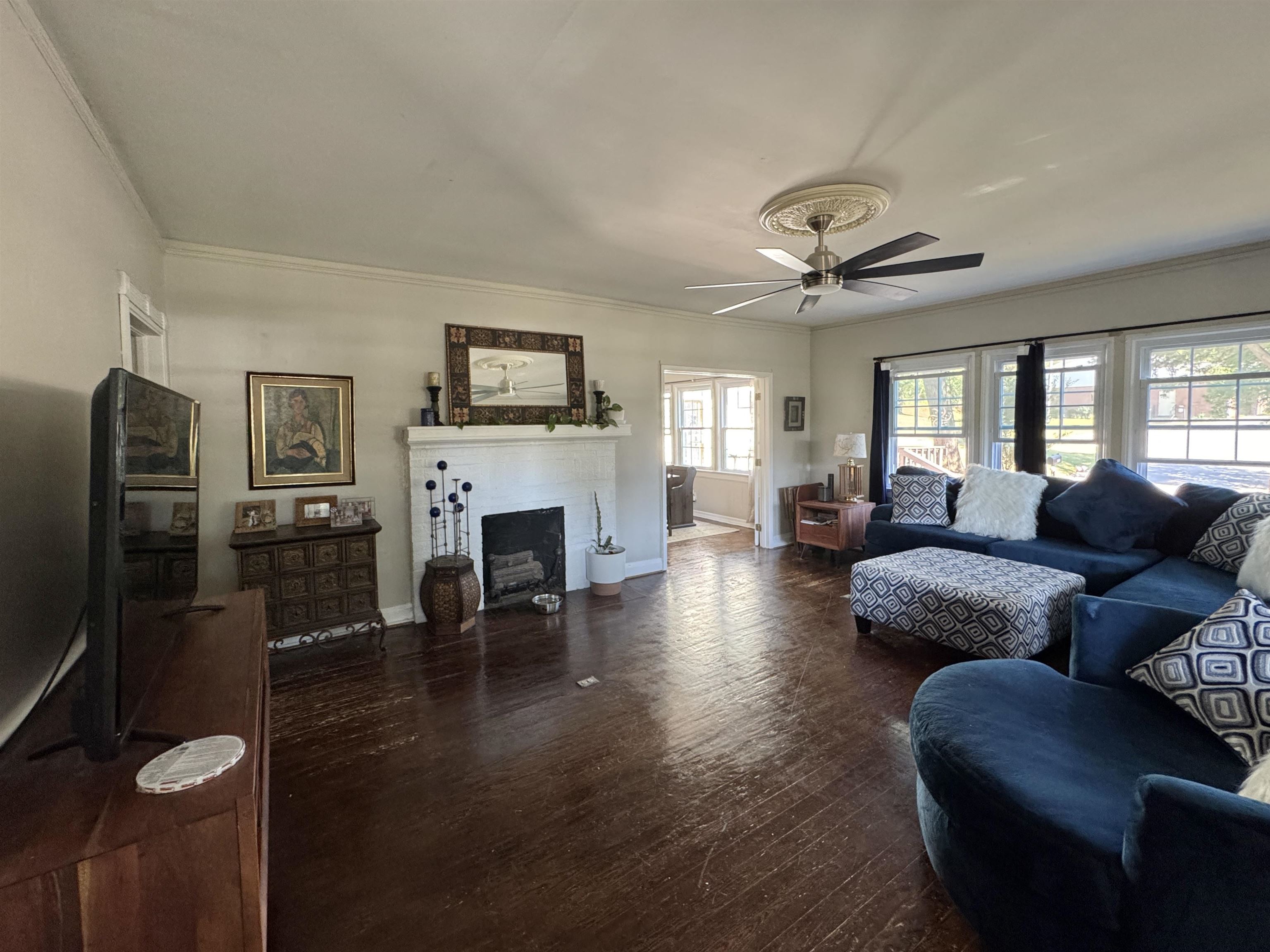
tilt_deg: -6.1
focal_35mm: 14
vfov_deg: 85.7
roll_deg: +0.3
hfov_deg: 102.1
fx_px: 514
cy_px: 476
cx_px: 635
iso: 320
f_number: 2.2
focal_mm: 2.22
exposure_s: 1/66
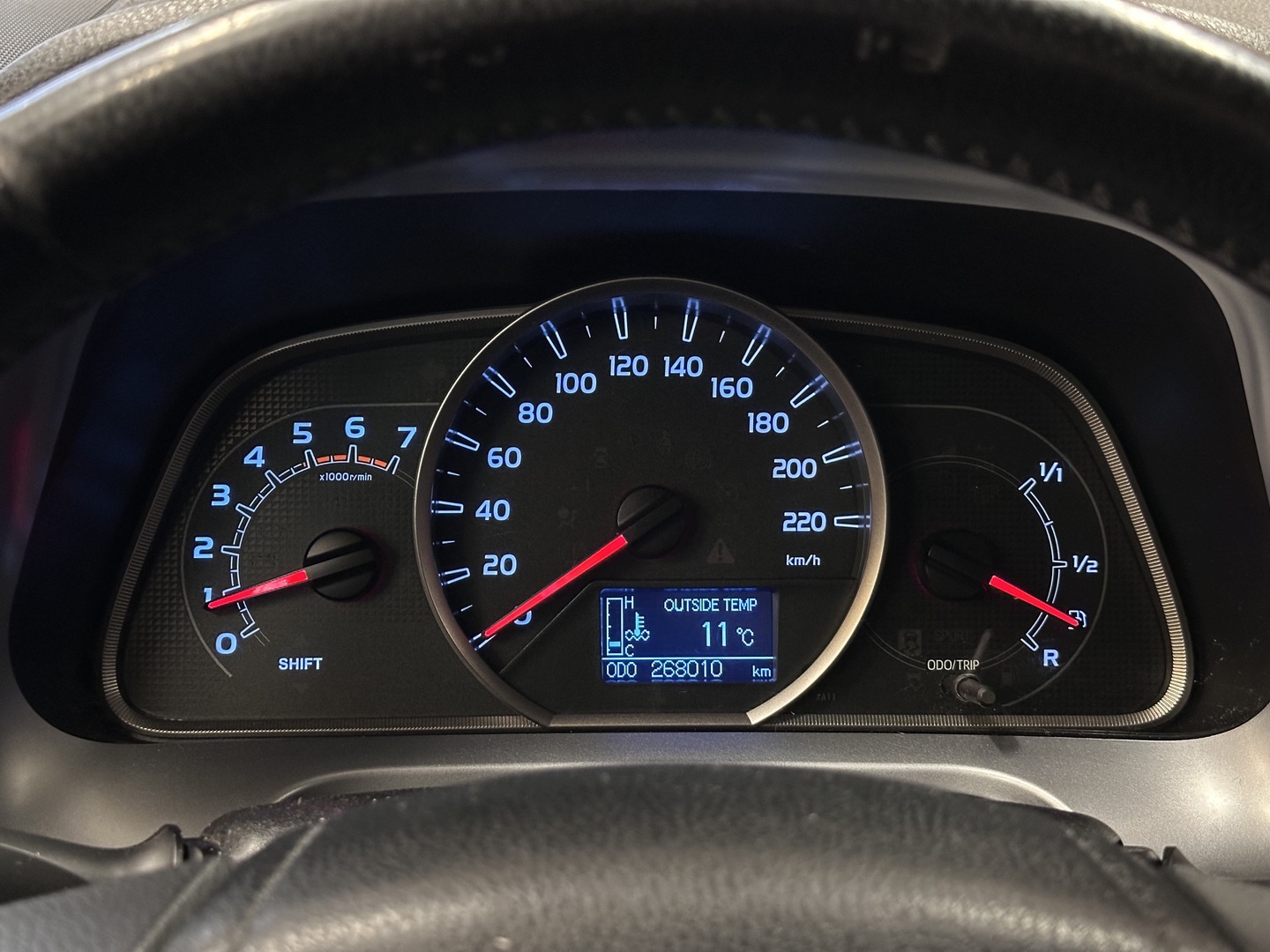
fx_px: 1761
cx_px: 635
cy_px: 476
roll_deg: -0.5
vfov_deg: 30.3
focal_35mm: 48
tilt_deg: -20.0
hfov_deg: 39.7
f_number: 1.78
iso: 500
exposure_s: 1/25
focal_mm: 6.86
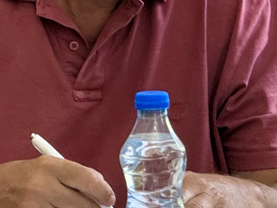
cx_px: 170
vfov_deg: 3.4
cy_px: 11
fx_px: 3537
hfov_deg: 4.5
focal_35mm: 442
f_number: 2.8
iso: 320
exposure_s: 1/60
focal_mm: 15.66
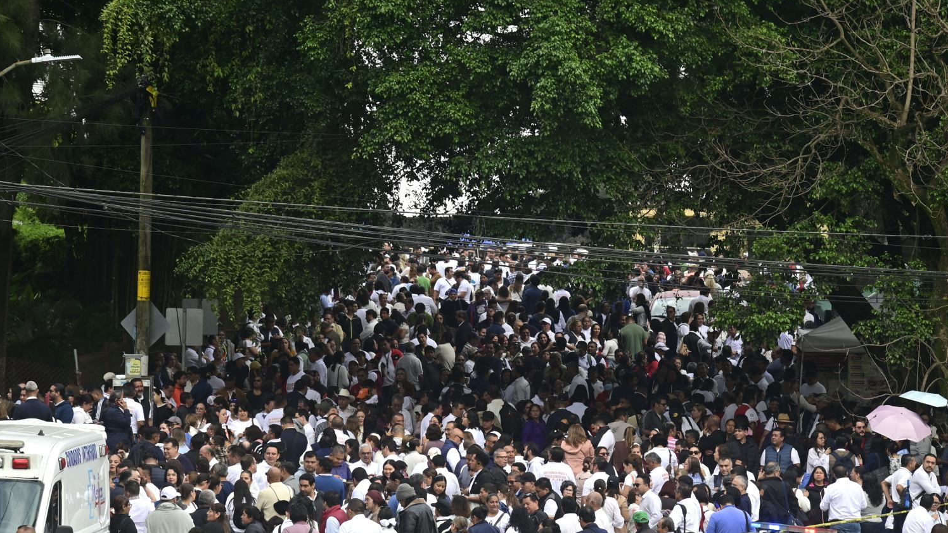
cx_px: 473
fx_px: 6335
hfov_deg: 8.6
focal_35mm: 252
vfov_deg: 4.8
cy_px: 314
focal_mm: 160
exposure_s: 1/125
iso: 200
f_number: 7.1
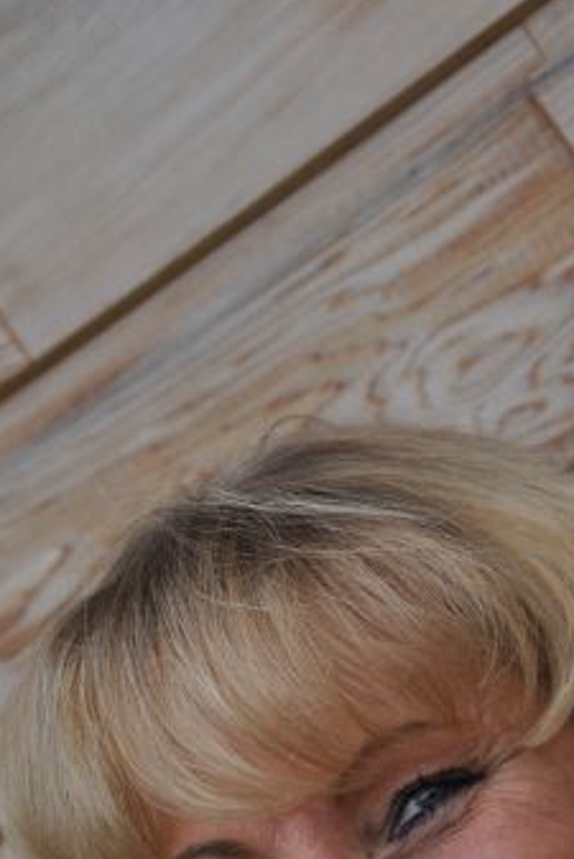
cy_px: 765
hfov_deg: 5.4
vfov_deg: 8.0
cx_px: 453
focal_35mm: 256
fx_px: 6116
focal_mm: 90
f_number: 5.6
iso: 360
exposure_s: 1/500
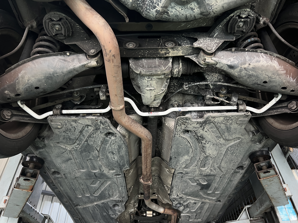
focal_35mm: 26
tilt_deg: +41.3
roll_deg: +1.8
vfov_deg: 53.1
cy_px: 112
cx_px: 149
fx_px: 224
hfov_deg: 67.3
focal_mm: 5.7
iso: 125
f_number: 1.5
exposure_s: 1/50
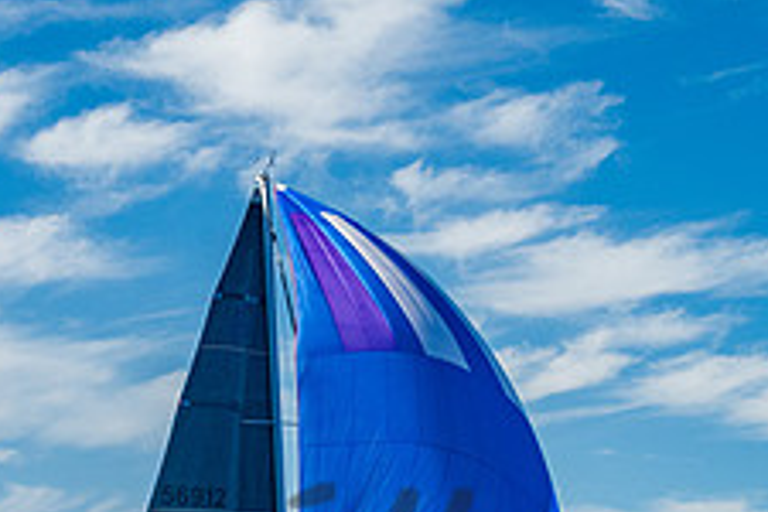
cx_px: 33
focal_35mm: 160
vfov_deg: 8.4
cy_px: 733
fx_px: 3413
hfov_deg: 12.7
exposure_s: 1/500
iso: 400
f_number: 10
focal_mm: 48
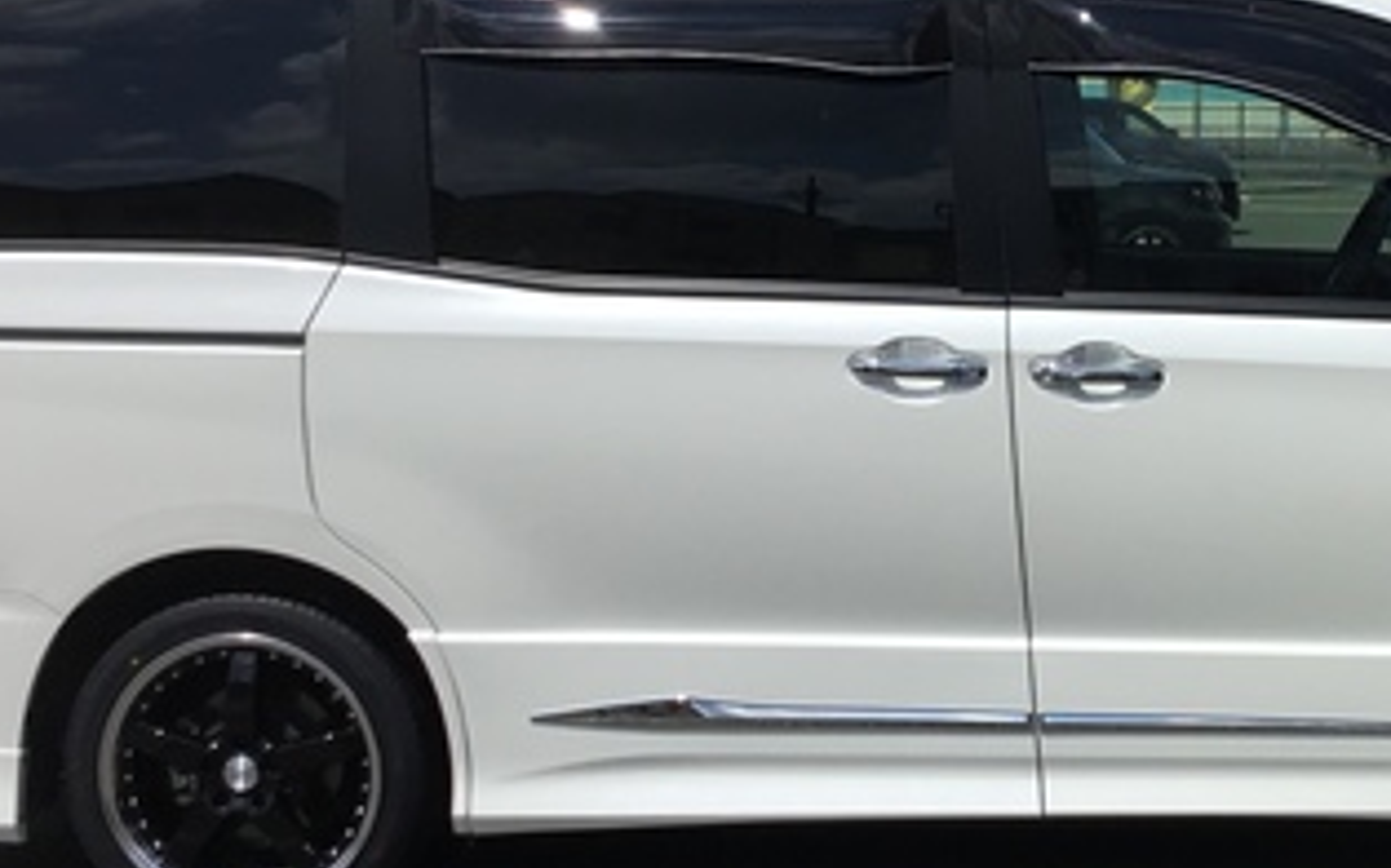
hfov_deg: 30.0
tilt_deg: -5.4
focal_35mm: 67
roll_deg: -0.1
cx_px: 1081
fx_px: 2539
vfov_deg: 19.4
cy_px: 368
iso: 25
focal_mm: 3.3
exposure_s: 1/3021
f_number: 2.4
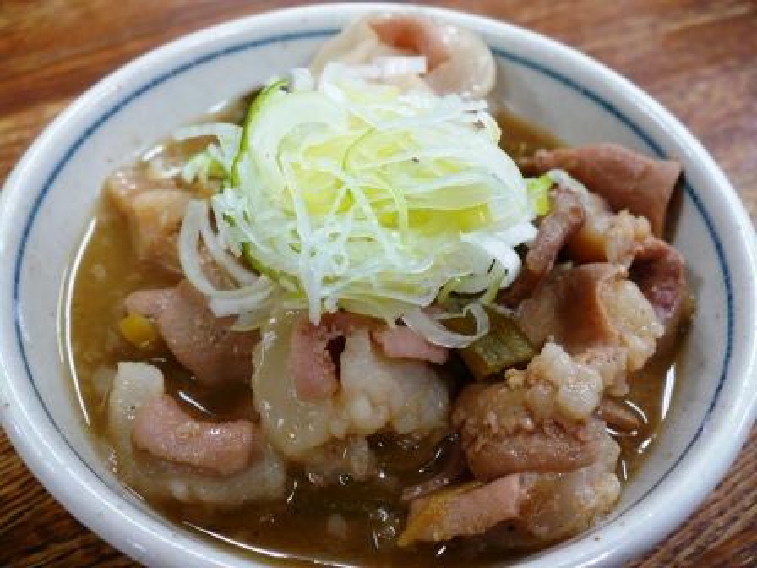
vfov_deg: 38.7
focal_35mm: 37
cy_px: 284
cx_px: 378
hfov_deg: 50.1
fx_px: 809
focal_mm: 6.1
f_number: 2.8
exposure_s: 1/30
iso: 160
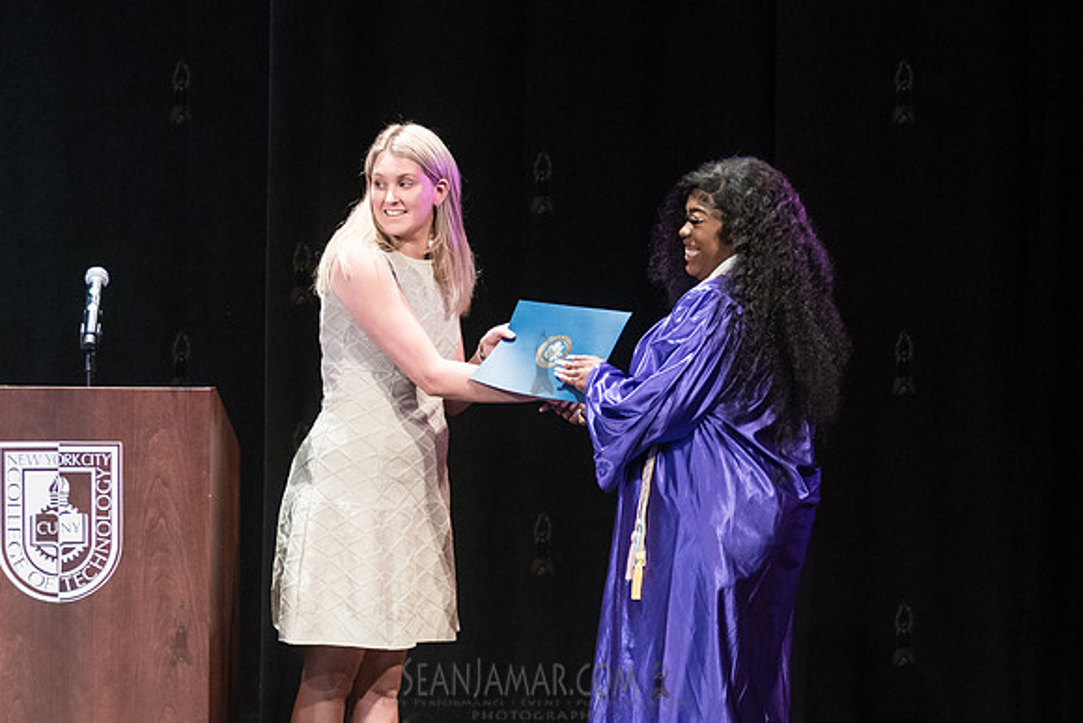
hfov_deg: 8.9
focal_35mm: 230
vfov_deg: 6.0
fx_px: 6932
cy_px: 383
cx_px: 539
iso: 4000
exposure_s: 1/320
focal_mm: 155
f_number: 2.8
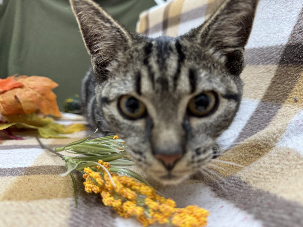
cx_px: 152
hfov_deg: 71.6
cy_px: 114
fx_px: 210
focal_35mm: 24
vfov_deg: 56.8
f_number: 1.78
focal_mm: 6.76
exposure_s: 1/120
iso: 160
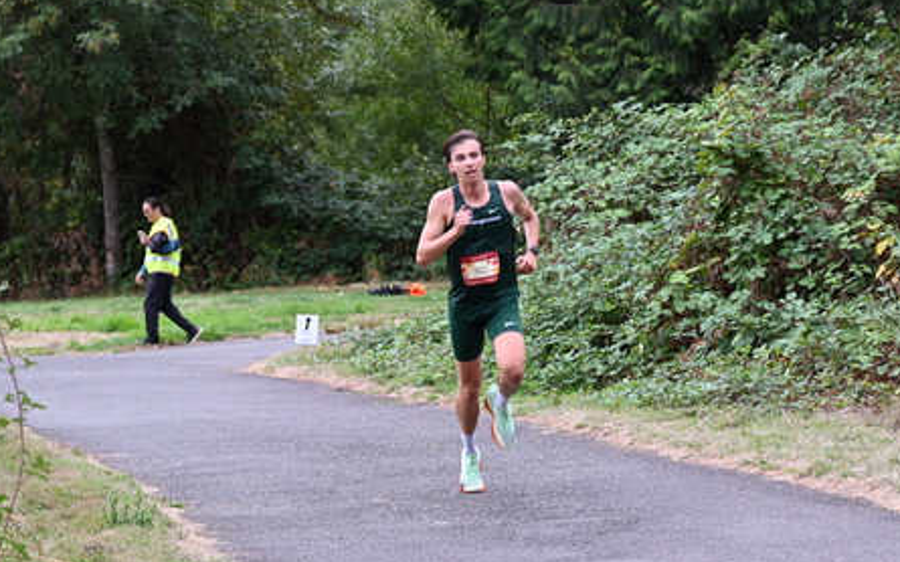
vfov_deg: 9.0
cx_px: 514
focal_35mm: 145
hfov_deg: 14.4
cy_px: 280
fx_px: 3556
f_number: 6.3
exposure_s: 1/125
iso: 1100
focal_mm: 115
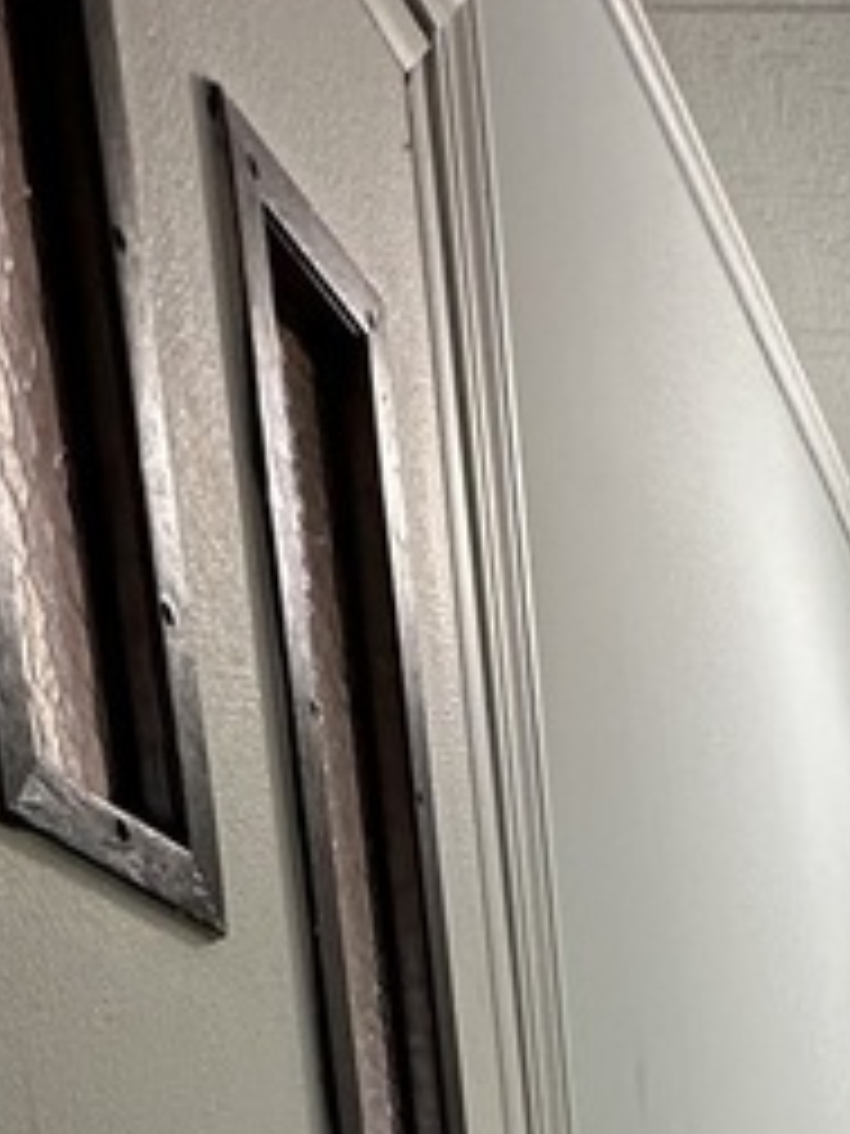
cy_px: 2074
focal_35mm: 60
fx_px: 1964
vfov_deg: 21.0
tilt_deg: -15.5
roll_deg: +0.3
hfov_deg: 20.9
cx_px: 1264
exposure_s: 1/60
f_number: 2.2
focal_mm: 2.22
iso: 160
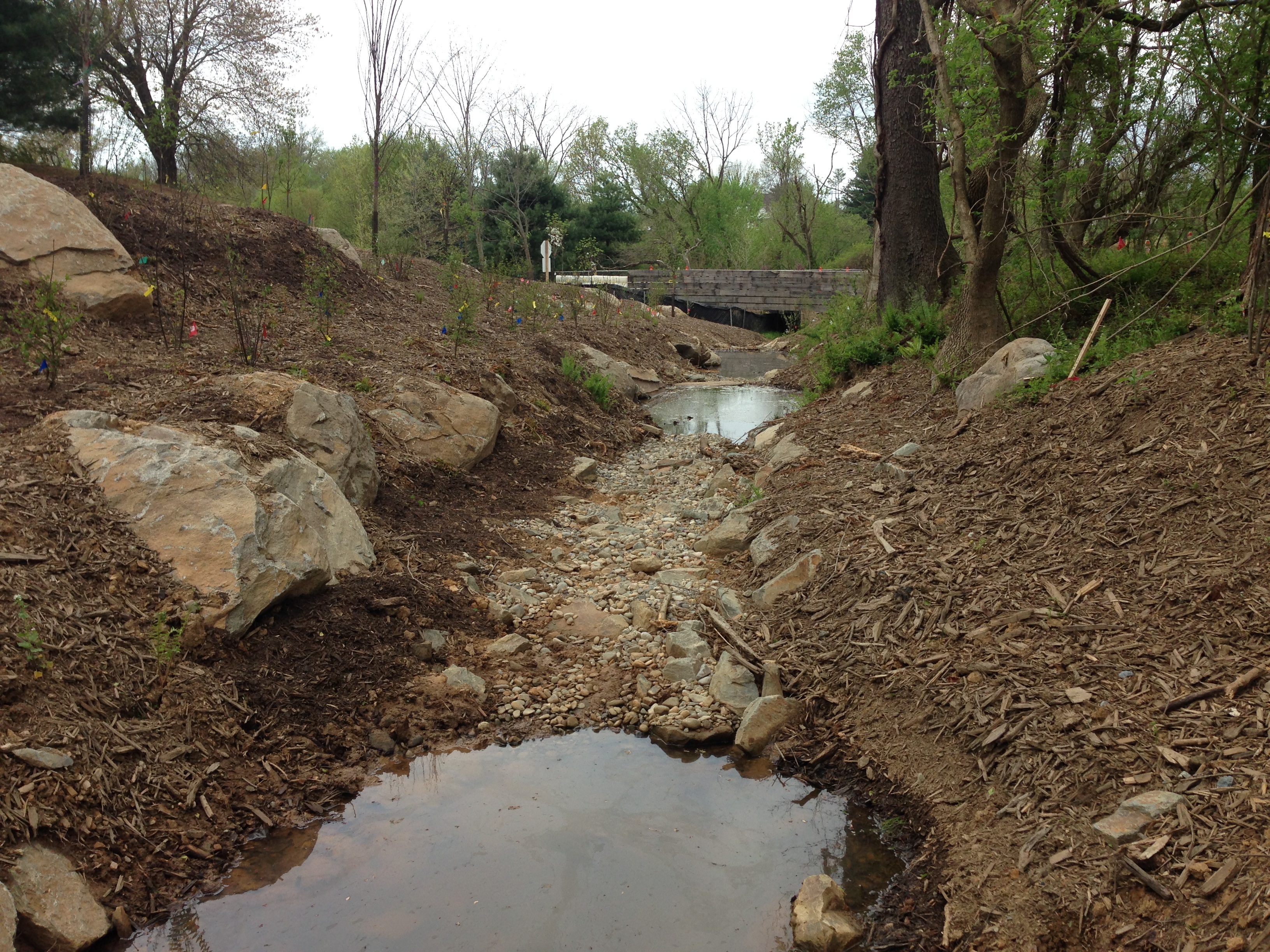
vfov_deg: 42.9
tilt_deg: -11.1
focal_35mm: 33
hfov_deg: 55.4
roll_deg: +0.6
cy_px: 476
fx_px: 1211
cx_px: 635
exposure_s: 1/583
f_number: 2.4
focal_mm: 4.12
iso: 50
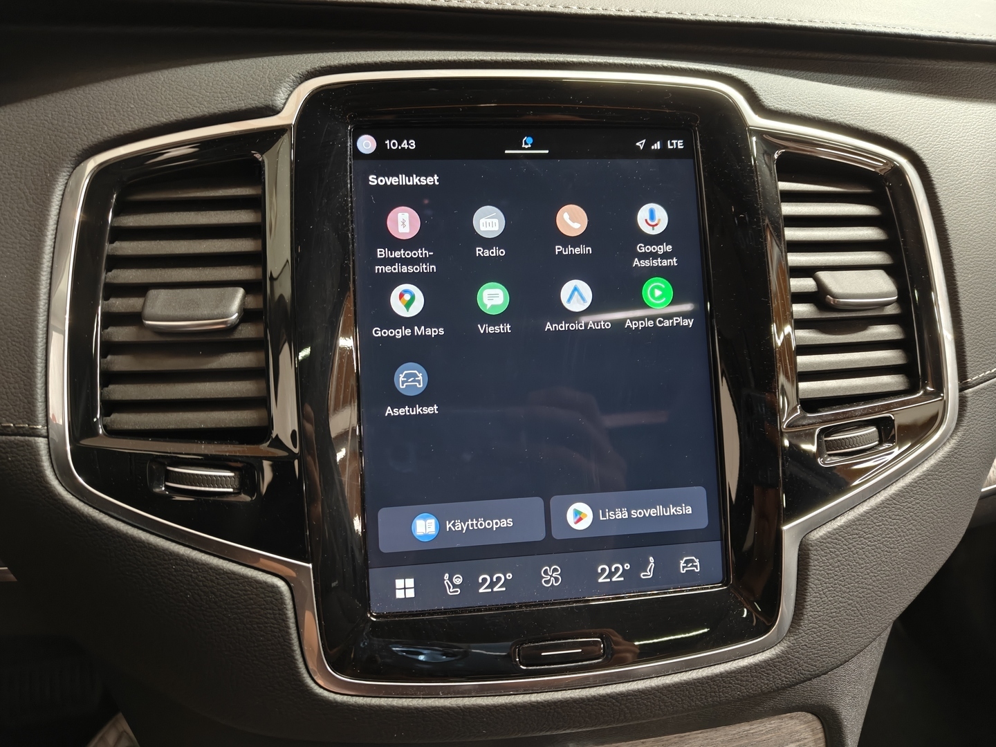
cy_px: 374
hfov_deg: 71.6
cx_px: 498
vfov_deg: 56.8
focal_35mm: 24
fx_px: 691
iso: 160
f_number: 1.8
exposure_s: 1/25
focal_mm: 5.59
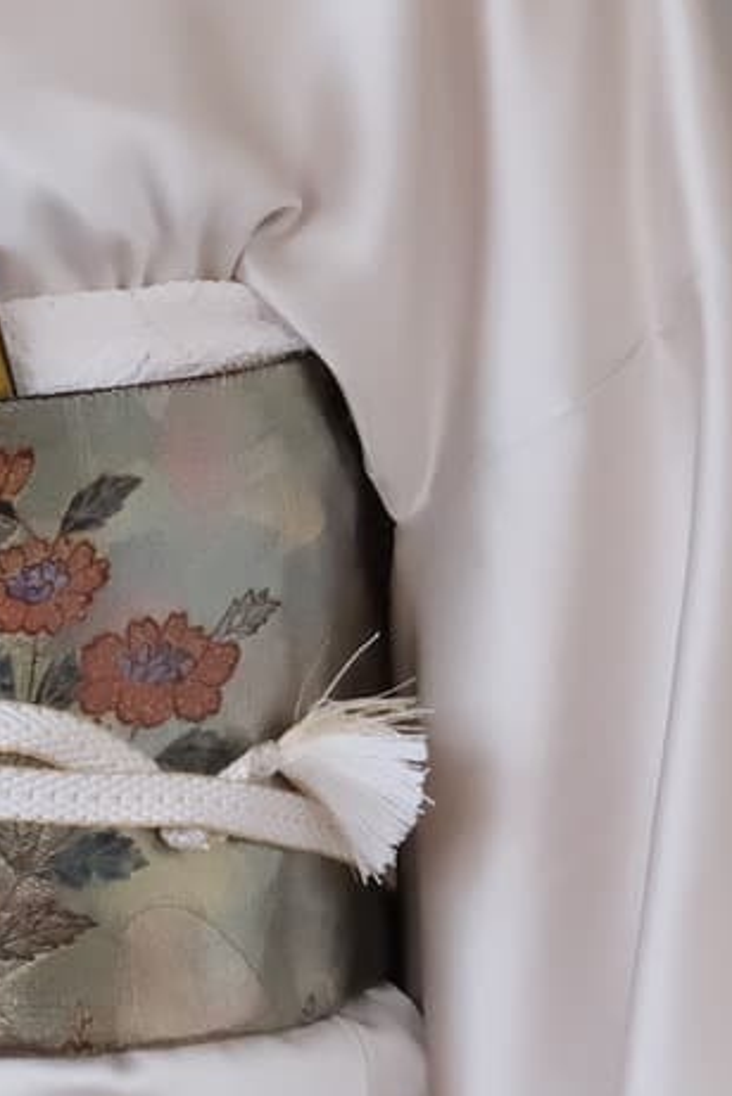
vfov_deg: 5.3
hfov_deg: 3.6
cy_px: 1938
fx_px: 11694
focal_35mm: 384
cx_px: -288
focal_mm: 54.5
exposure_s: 1/60
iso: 1600
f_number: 5.6
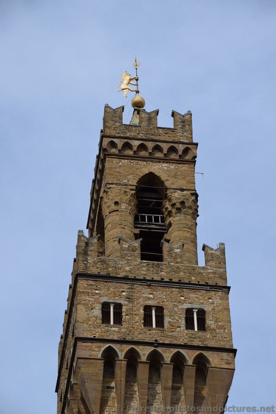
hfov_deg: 8.7
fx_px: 1812
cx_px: 138
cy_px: 207
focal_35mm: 158
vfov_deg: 13.0
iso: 200
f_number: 10
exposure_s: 1/400
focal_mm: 105
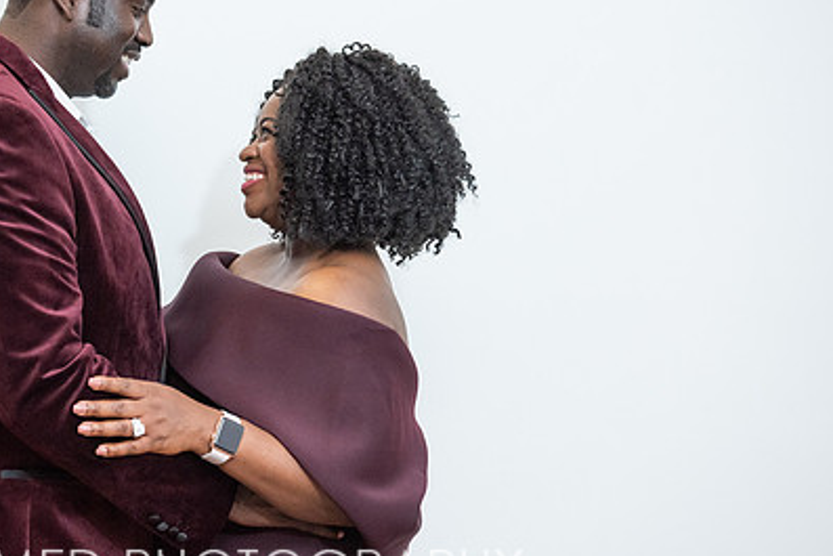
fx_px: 1690
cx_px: 233
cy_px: 202
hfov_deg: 27.4
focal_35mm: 73
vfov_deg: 18.7
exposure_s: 1/200
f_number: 4
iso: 1600
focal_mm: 50
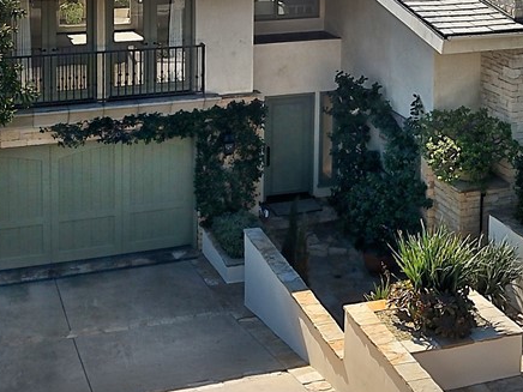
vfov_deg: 23.4
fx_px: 922
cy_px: 38
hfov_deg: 31.5
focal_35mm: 61
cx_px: 327
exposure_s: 1/926
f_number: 2.2
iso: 100
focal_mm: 4.73
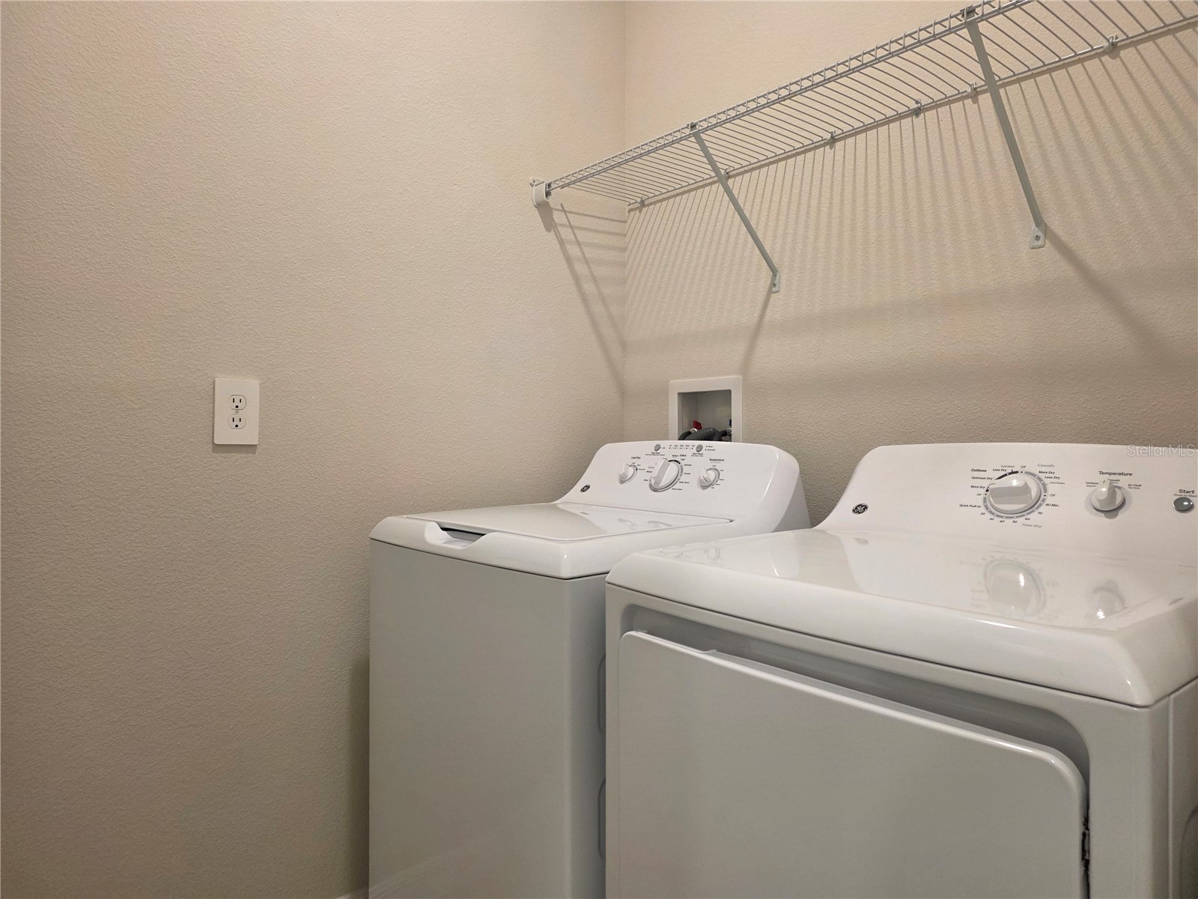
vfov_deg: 58.9
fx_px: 796
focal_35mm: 23
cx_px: 599
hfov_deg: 73.9
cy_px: 450
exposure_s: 1/120
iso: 200
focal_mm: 6.3
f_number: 1.7
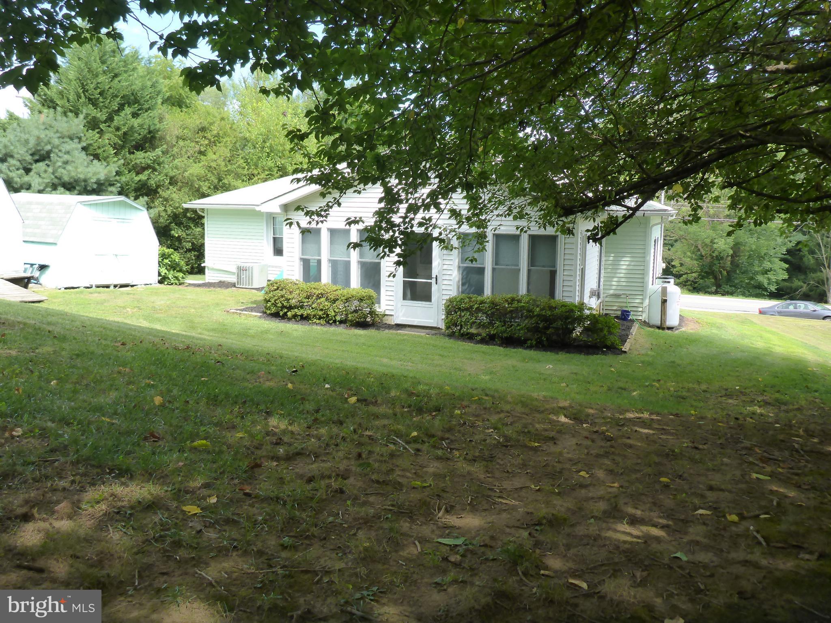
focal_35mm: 28
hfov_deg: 63.4
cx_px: 416
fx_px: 672
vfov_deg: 49.7
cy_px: 312
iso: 200
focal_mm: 4.9
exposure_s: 1/320
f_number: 3.3
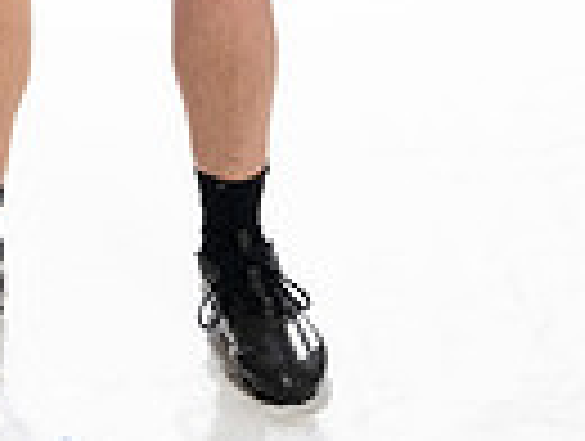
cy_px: -531
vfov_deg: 8.4
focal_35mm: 166
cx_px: 72
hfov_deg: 11.8
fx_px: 2811
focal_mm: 50
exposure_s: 1/250
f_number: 8
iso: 800
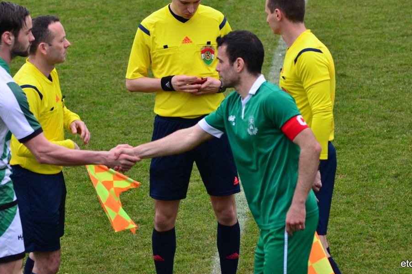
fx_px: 3176
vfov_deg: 4.9
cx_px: 168
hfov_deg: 7.4
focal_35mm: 278
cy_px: 99
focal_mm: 140
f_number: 4.8
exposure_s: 1/1000
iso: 800
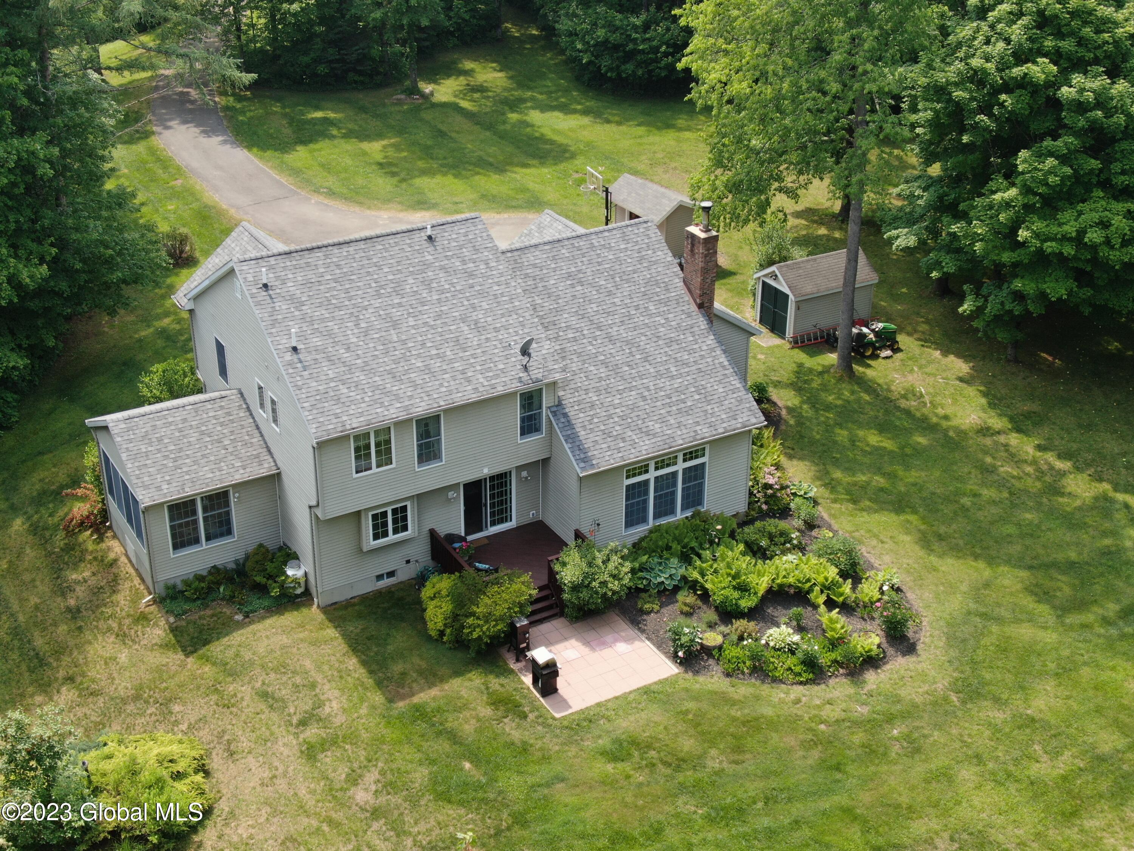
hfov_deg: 40.4
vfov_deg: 30.9
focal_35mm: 47
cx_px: 567
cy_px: 426
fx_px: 1540
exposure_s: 1/200
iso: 100
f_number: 3.8
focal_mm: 8.42
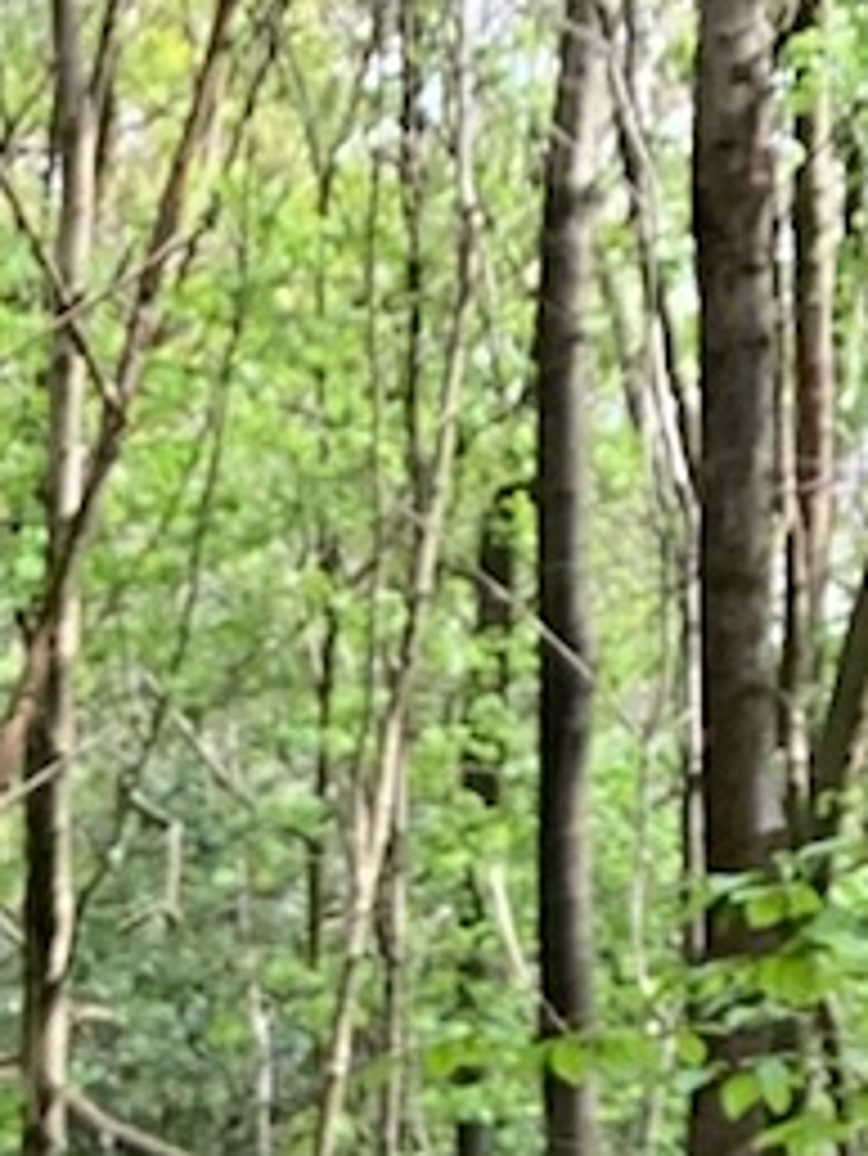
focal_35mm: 207
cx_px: -603
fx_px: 6915
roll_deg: -2.7
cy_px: 4507
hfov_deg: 7.0
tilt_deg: -17.1
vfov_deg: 7.2
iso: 25
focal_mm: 4.25
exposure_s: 1/141
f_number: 1.8
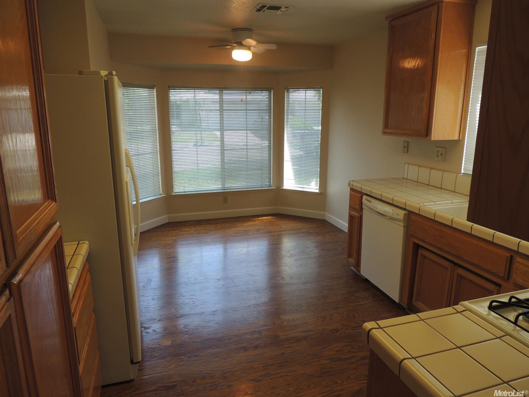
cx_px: 264
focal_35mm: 24
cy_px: 198
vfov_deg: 56.8
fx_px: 367
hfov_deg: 71.6
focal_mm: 4.3
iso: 100
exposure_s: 1/80
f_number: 3
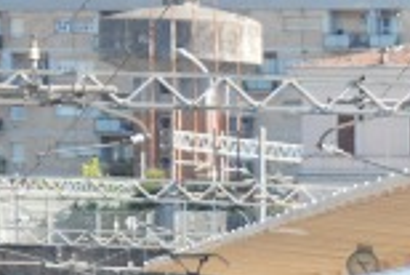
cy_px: 449
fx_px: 5050
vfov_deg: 3.1
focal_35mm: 443
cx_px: 1483
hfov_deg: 4.4
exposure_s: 1/160
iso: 100
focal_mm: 38
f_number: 4.5
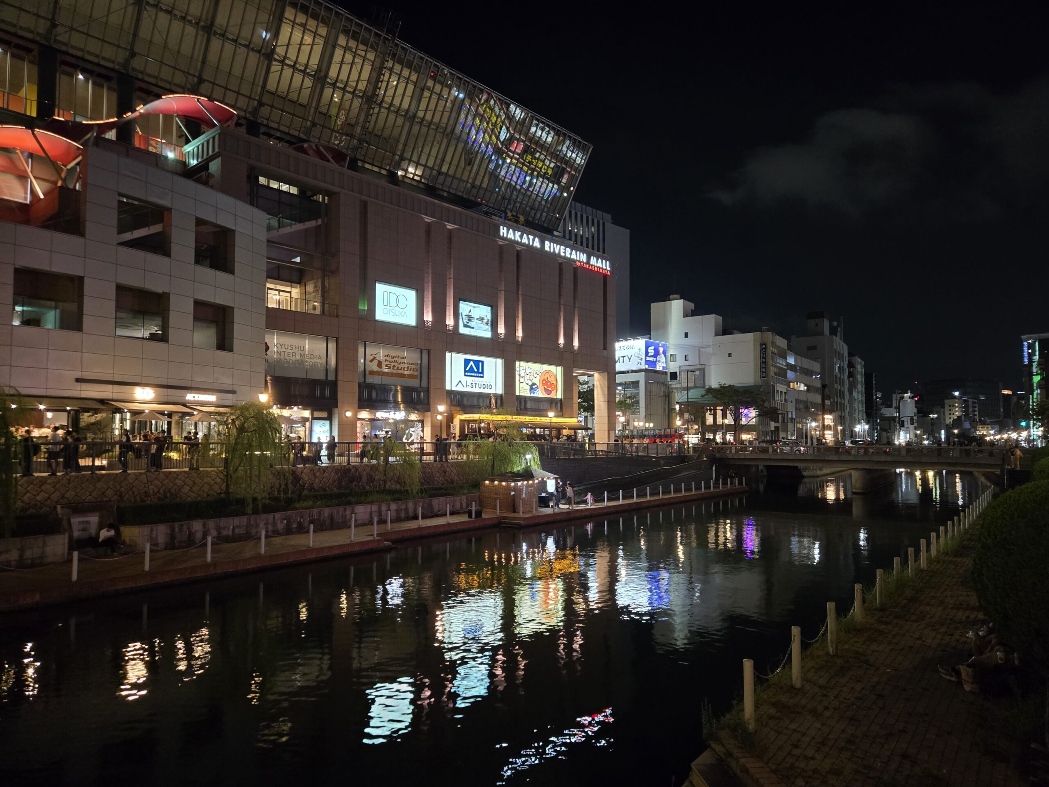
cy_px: 394
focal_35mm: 23
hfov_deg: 73.9
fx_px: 697
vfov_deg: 58.9
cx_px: 524
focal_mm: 5.4
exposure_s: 1/60
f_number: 1.8
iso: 800
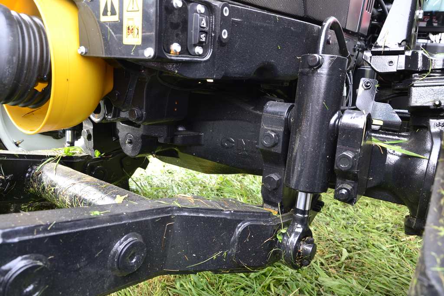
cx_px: 222
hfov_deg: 67.4
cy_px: 148
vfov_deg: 47.9
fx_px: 333
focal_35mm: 27
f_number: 5.6
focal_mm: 18
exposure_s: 1/25
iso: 200
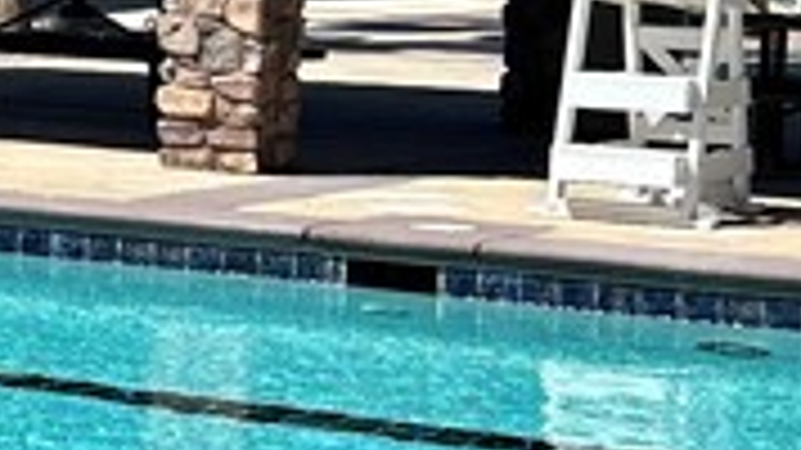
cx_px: -238
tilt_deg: -5.0
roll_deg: -1.0
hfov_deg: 12.8
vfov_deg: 7.4
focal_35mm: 163
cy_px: 86
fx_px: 3461
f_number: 1.5
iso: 50
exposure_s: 1/6211
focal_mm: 5.7
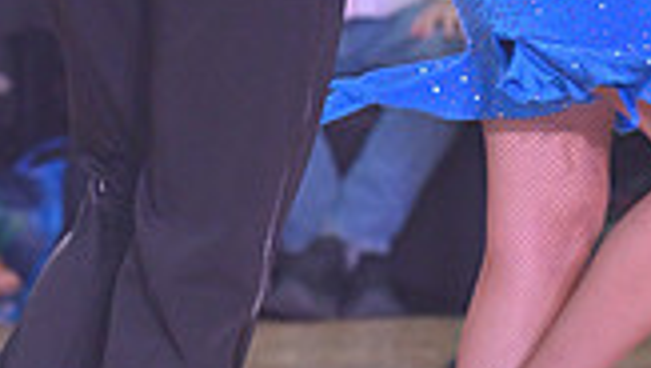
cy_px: -144
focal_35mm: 455
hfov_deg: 4.7
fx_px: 7861
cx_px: 513
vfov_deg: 2.7
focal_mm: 122
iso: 2500
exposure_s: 1/320
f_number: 5
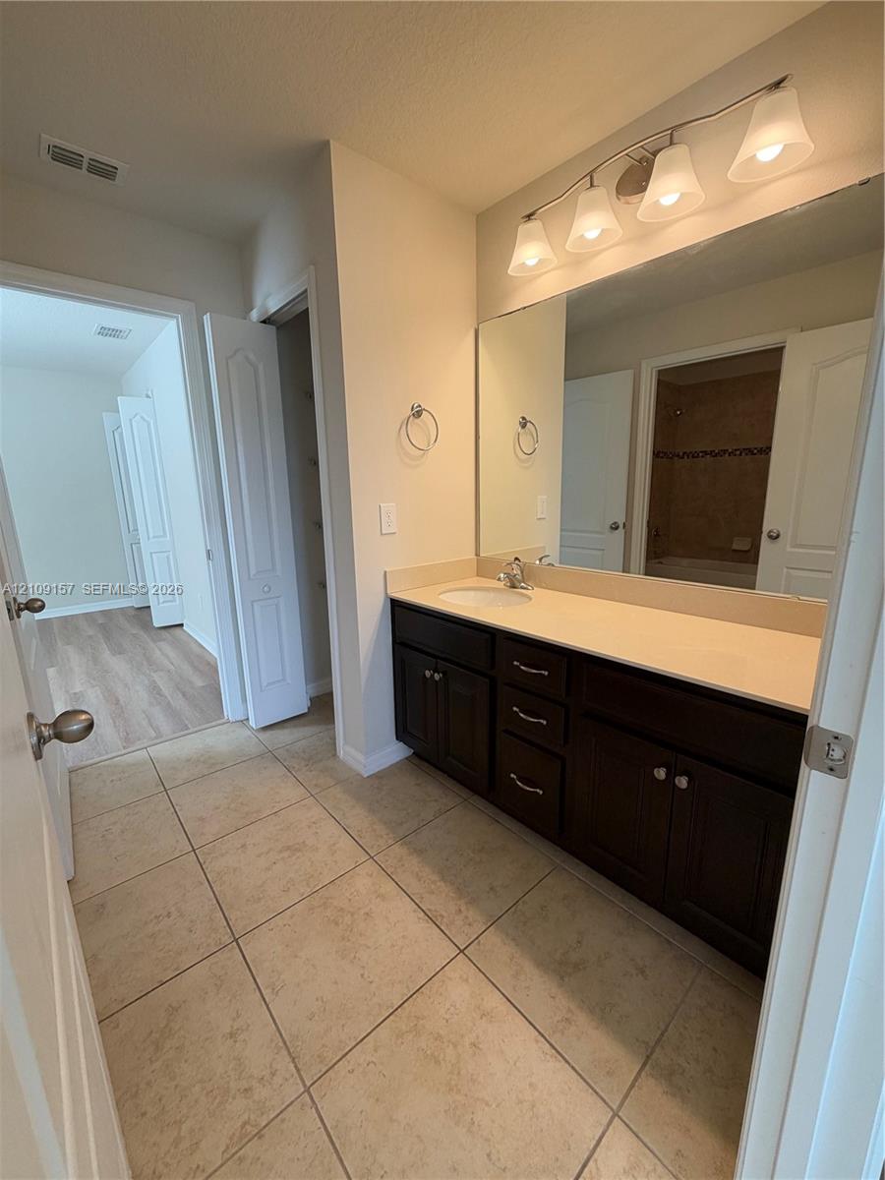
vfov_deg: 102.1
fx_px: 477
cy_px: 590
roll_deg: +0.6
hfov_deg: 85.7
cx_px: 442
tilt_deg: -12.3
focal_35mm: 14
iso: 125
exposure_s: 1/120
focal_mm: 2.22
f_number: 2.2
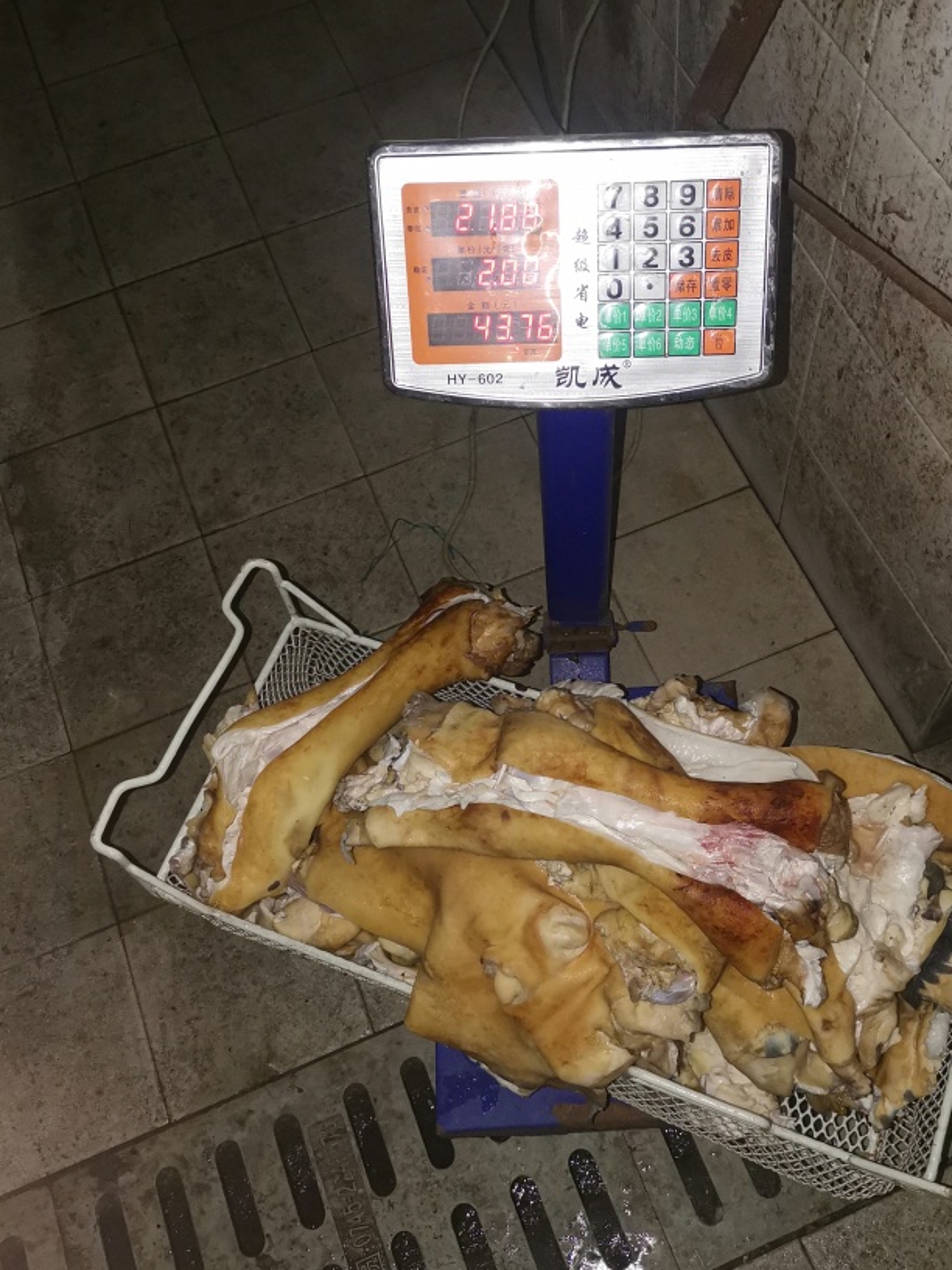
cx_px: 535
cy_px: 656
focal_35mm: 34
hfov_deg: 41.7
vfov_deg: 53.9
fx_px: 1247
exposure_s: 1/50
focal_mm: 4.75
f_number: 1.8
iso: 500
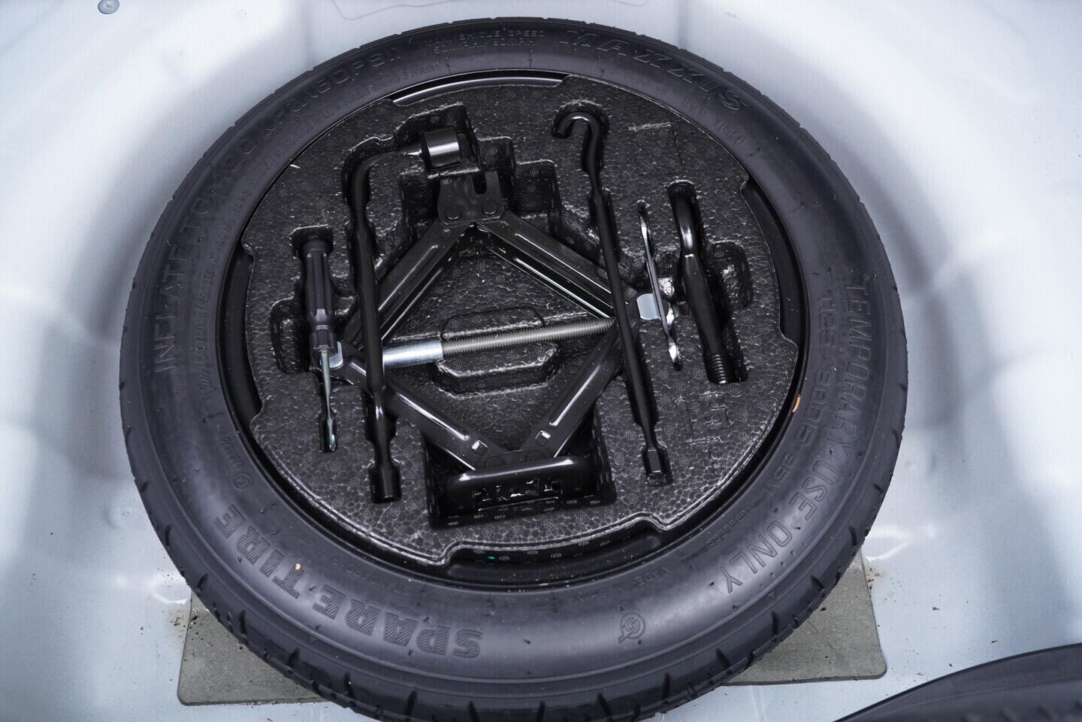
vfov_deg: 36.9
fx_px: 1082
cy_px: 361
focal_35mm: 36
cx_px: 541
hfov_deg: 53.1
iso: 500
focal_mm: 24
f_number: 2.8
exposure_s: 1/40
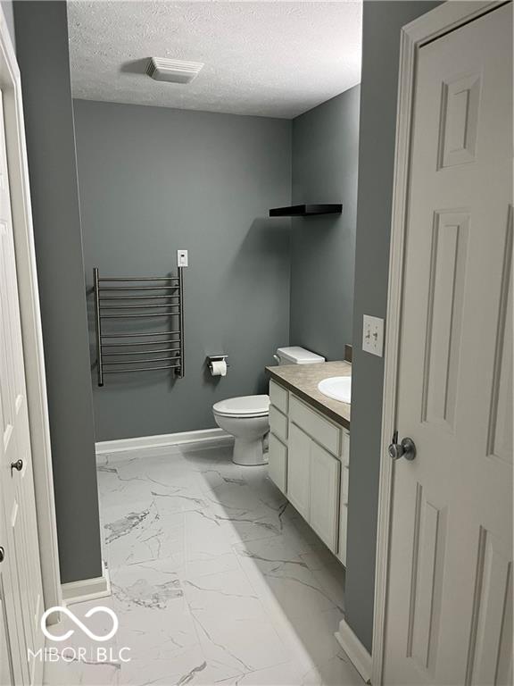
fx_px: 515
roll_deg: -0.3
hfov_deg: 53.1
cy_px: 343
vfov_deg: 67.3
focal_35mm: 26
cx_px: 257
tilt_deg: -11.9
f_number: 1.6
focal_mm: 5.1
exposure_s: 1/60
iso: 200
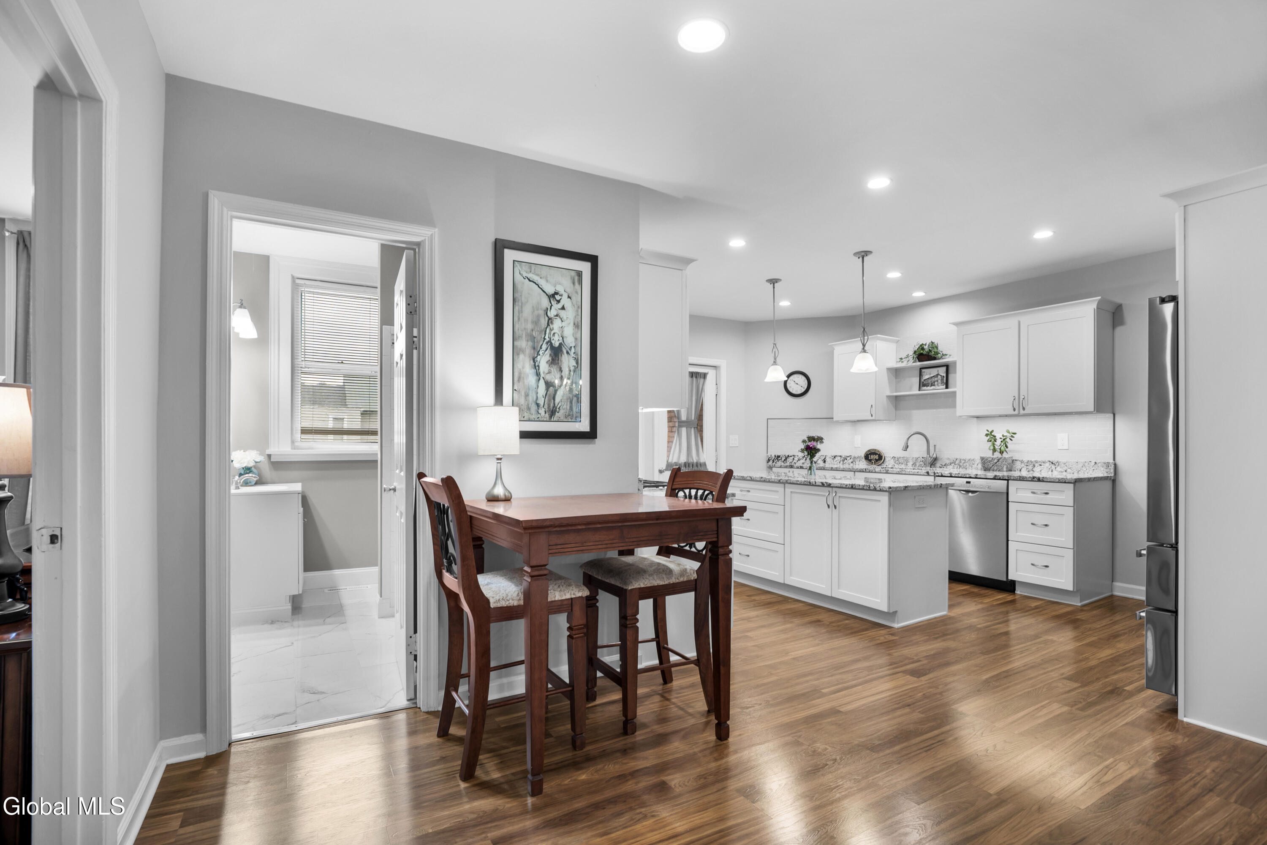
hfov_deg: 96.7
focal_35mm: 16
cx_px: 634
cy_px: 422
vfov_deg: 73.7
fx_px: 563
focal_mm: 16
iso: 250
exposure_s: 1/25
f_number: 4
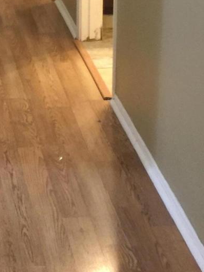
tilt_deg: -18.4
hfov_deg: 12.9
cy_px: 80
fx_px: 881
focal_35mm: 112
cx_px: -45
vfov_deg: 17.5
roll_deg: +1.3
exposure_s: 1/10
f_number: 2.2
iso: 125
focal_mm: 4.15
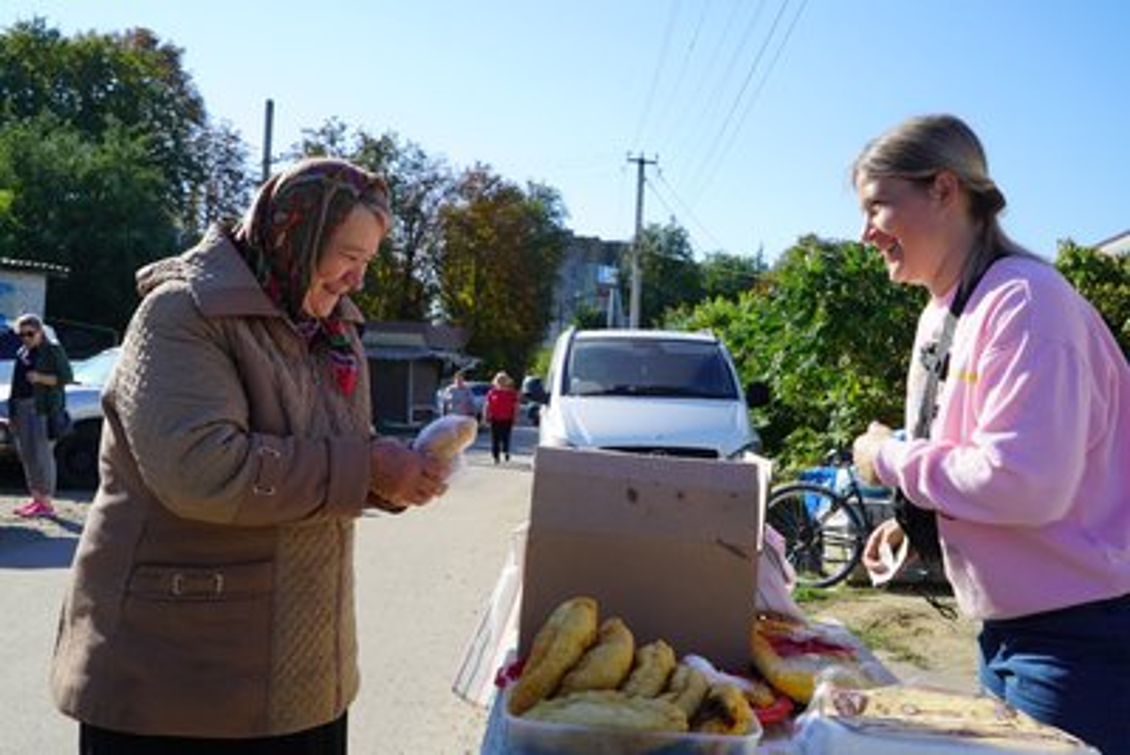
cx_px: 565
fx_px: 1130
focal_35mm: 36
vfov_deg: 36.9
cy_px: 378
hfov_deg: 53.1
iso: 100
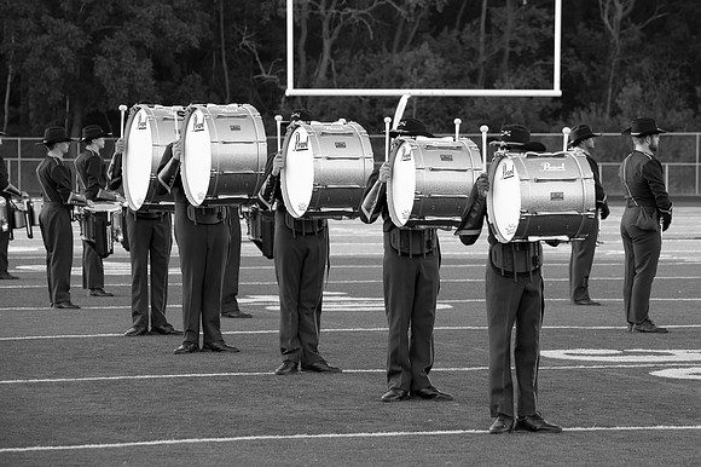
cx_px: 403
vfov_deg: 9.1
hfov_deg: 13.6
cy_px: 211
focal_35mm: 151
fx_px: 2945
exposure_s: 1/200
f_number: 6.3
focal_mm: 125
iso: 640
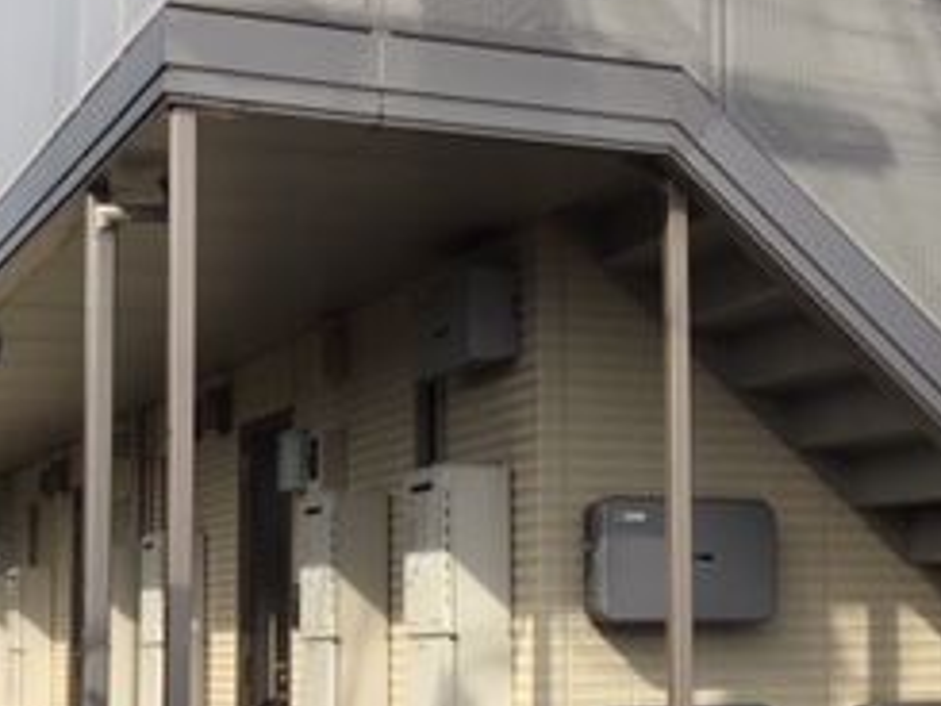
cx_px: 726
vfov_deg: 18.2
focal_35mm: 81
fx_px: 2203
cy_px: 430
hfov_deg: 23.8
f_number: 2.4
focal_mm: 3.3
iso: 25
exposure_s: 1/1456
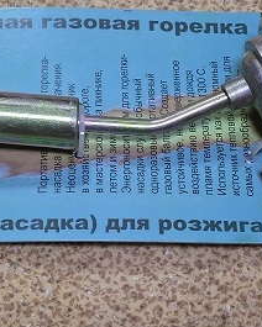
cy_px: 113
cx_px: 52
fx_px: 1231
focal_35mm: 127
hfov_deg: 12.1
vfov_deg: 15.1
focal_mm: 7.9
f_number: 2.4
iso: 500
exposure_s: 1/33.3
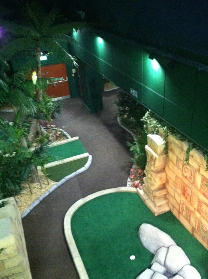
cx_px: 104
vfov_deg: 52.7
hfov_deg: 40.6
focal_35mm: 35
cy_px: 140
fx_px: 281
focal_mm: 3.85
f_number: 2.8
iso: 1000
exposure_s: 1/15
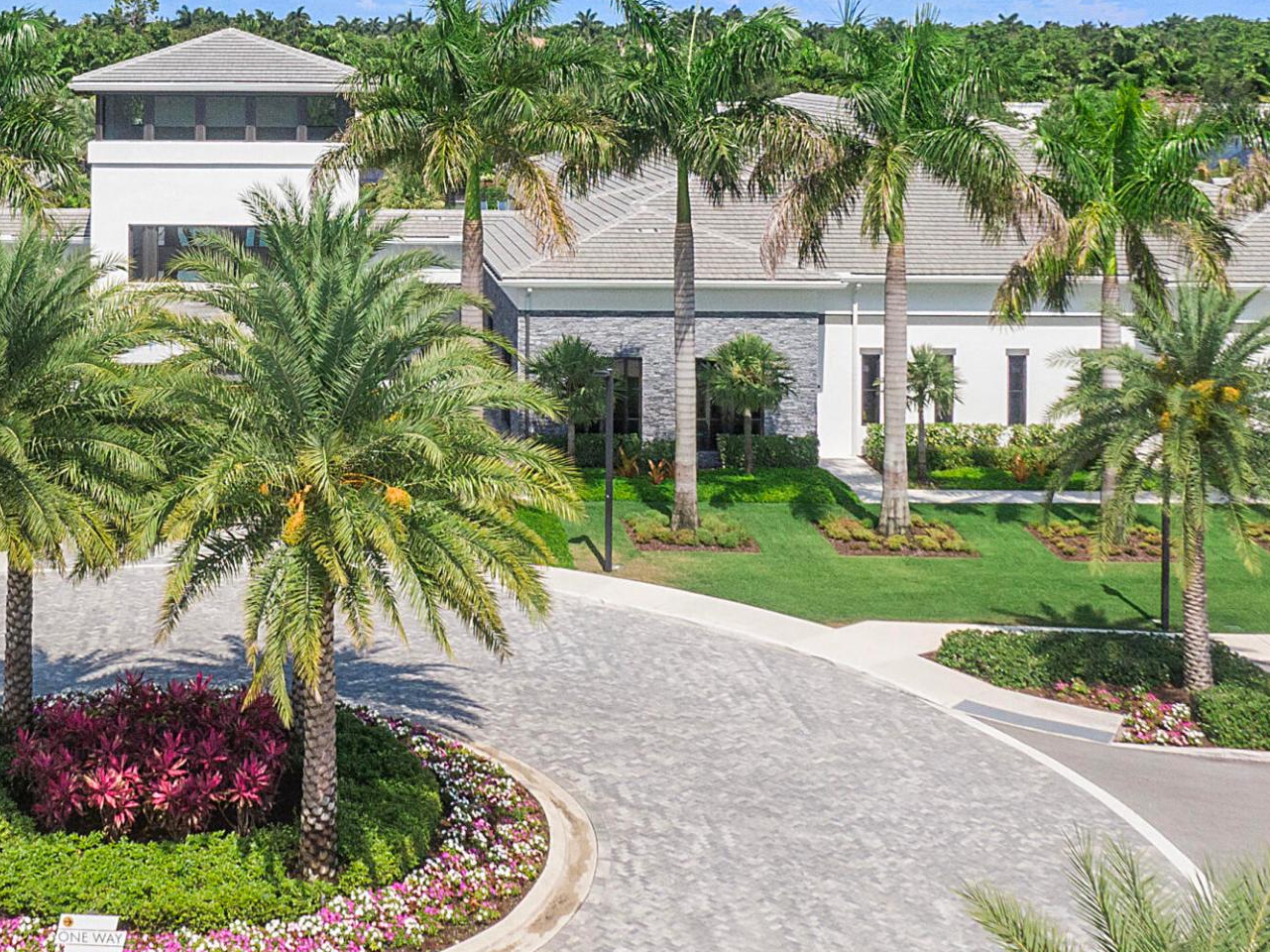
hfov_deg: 34.7
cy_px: 48
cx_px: 300
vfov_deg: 25.9
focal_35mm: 54
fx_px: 1981
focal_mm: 4.39
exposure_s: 1/2000
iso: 110
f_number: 2.8
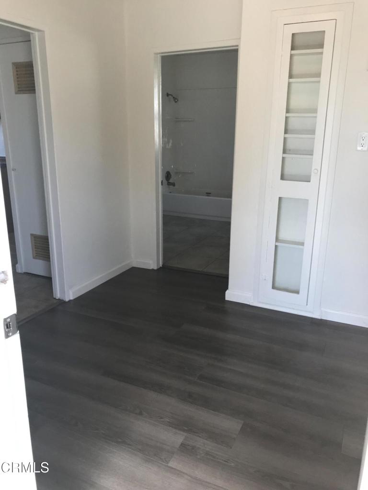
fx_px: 397
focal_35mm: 28
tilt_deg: -14.6
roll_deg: -1.4
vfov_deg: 63.4
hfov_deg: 49.7
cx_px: 184
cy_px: 245
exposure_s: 1/120
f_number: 1.8
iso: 40
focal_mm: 3.99
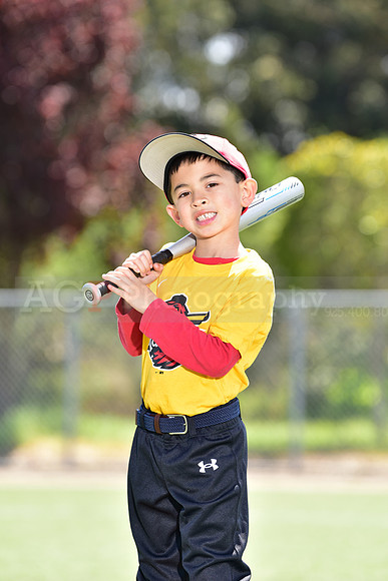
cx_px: 194
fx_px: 3231
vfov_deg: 10.3
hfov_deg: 6.9
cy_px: 290
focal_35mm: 200
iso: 80
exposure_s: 1/200
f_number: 4.5
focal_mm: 200
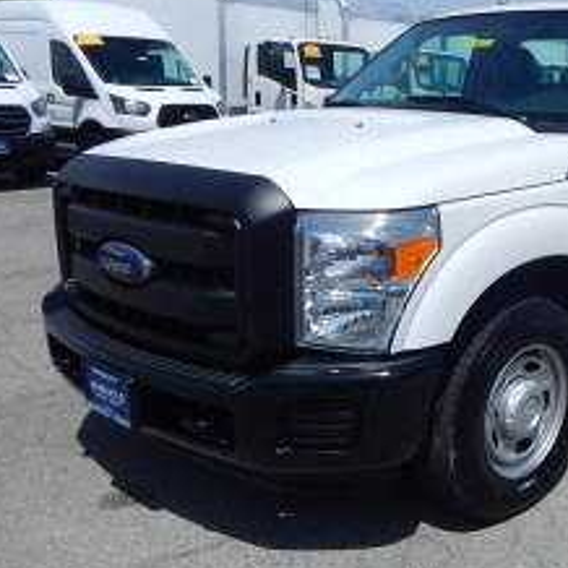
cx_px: 490
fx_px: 817
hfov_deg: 36.4
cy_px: 254
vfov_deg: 38.3
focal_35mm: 44
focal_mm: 5.1
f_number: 6.3
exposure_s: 1/1250
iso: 125
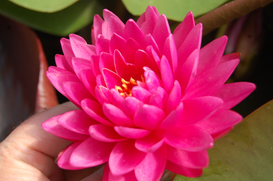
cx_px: 136
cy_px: 90
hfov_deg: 29.3
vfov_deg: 19.7
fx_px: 523
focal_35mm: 69
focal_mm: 46
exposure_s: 1/200
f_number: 7.1
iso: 200
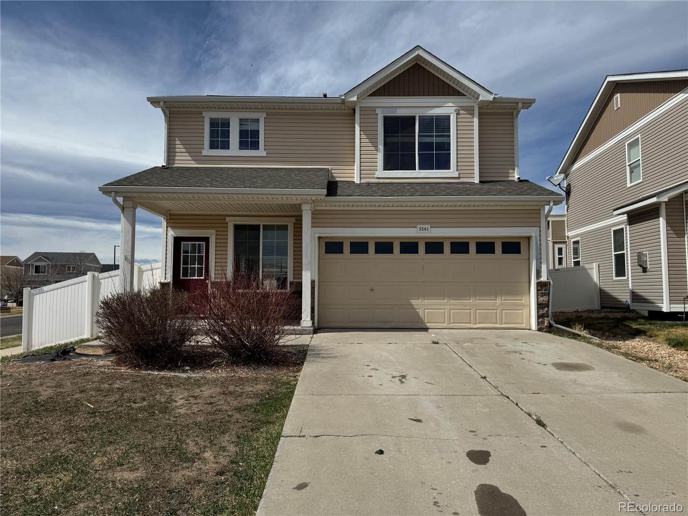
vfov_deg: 56.8
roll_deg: +0.4
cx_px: 344
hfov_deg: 71.6
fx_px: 477
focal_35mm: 24
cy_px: 258
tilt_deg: +3.1
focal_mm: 6.76
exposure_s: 1/10417
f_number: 1.78
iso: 80
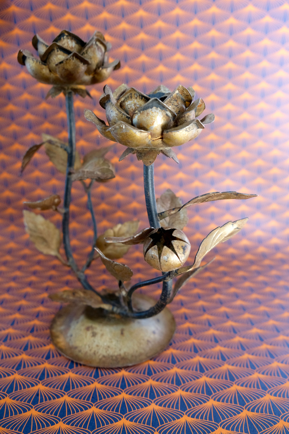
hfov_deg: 42.3
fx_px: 373
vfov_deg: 60.3
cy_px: 217
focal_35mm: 31
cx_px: 144
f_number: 4
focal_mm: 20.5
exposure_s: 1/60
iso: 2500
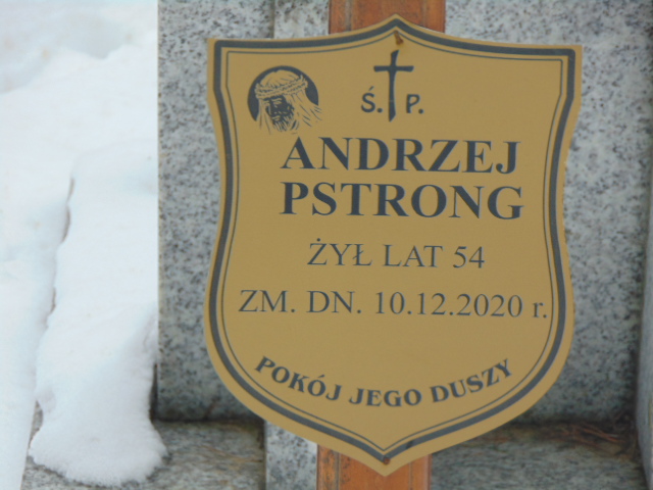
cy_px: 245
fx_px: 5791
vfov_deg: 4.8
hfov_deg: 6.5
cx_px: 326
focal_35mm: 307
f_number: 4.2
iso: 80
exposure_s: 1/250
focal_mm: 55.1
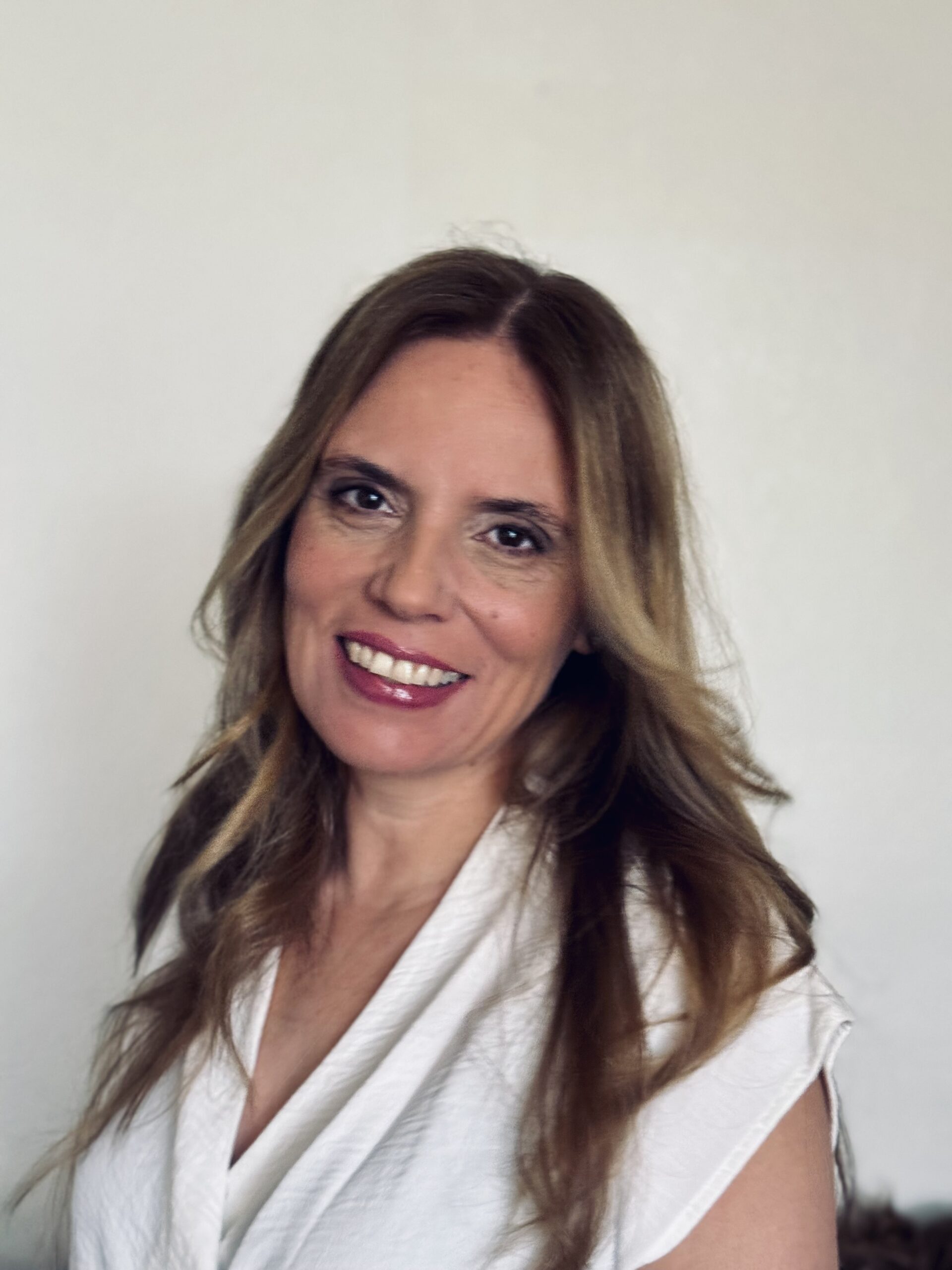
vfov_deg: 39.7
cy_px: 635
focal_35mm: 48
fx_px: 1760
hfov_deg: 30.3
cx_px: 476
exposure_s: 1/40
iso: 500
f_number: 1.78
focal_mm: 6.76
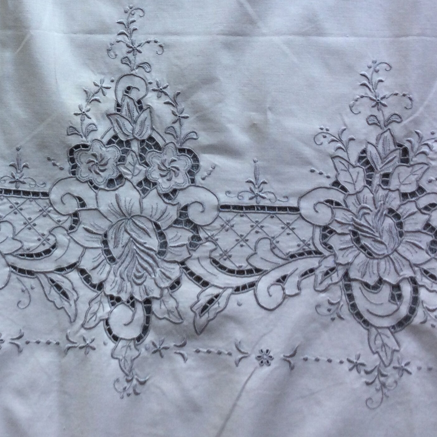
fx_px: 914
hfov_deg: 26.3
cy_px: 95
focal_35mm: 64
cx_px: 79
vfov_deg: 26.4
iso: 25
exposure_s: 1/50
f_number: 2.4
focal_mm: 3.3
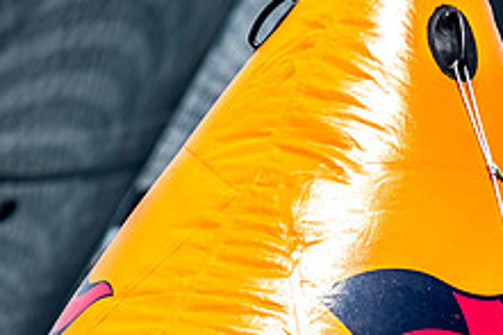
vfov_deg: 1.2
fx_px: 16516
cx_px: 530
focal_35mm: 1183
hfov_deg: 1.7
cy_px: 405
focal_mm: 300
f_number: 5.6
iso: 320
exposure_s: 1/2000
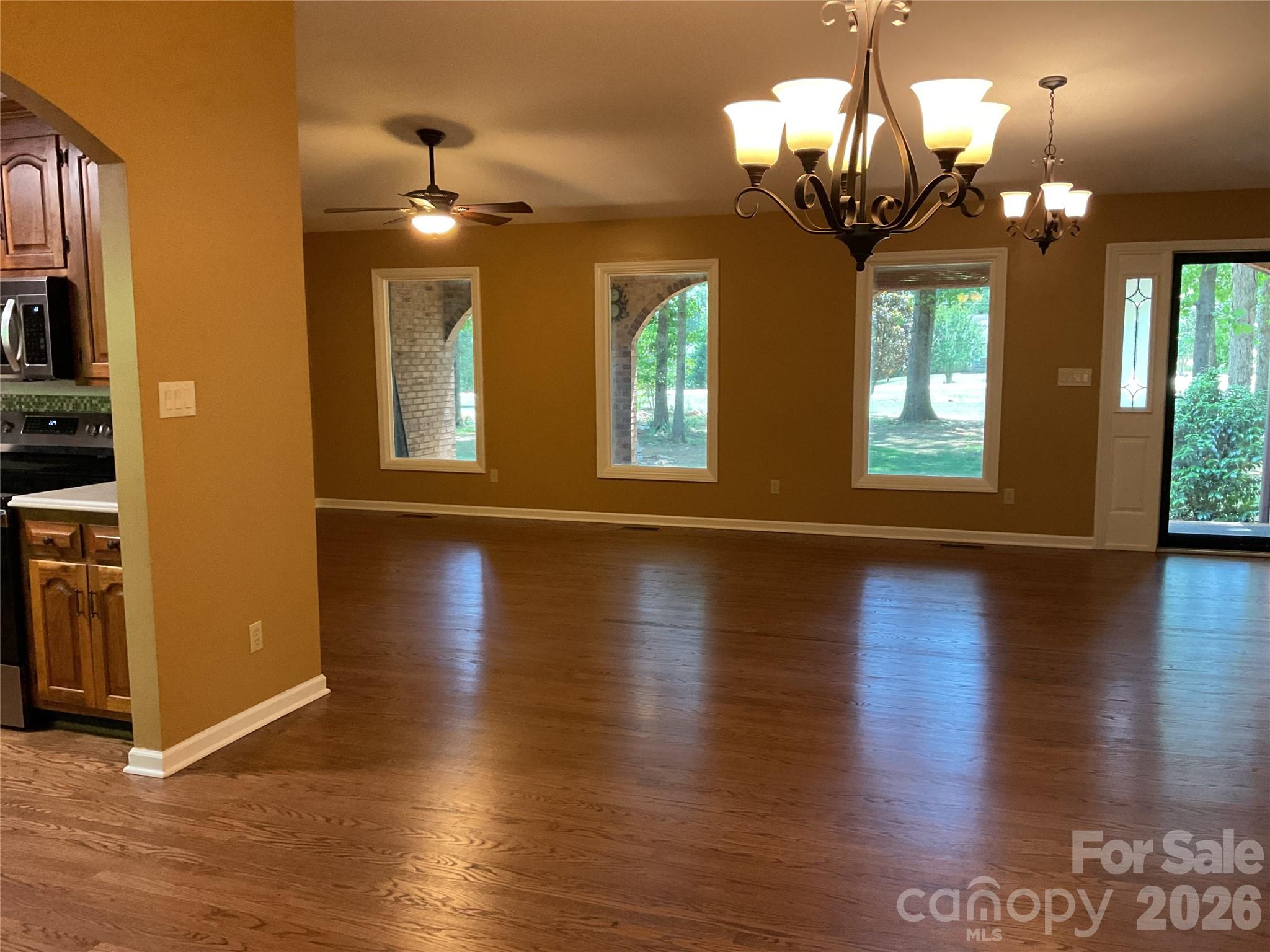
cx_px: 635
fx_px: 1064
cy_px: 476
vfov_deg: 48.2
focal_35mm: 29
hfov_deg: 61.7
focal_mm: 3
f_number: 1.8
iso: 250
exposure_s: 1/60
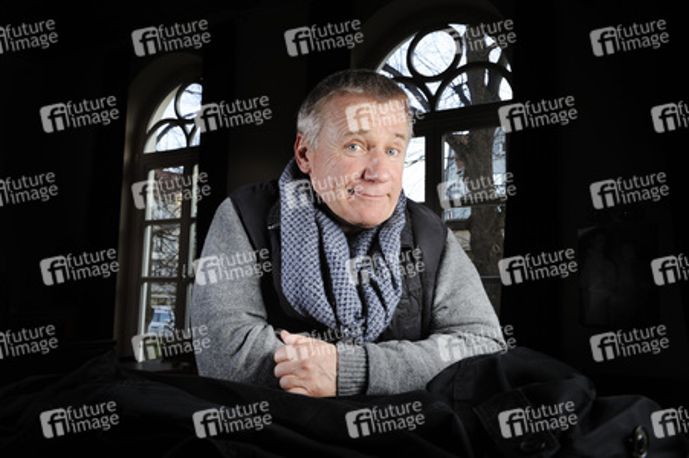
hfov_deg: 58.8
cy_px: 229
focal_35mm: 32
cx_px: 344
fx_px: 612
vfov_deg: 41.1
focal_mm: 32
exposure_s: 1/100
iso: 800
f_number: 8
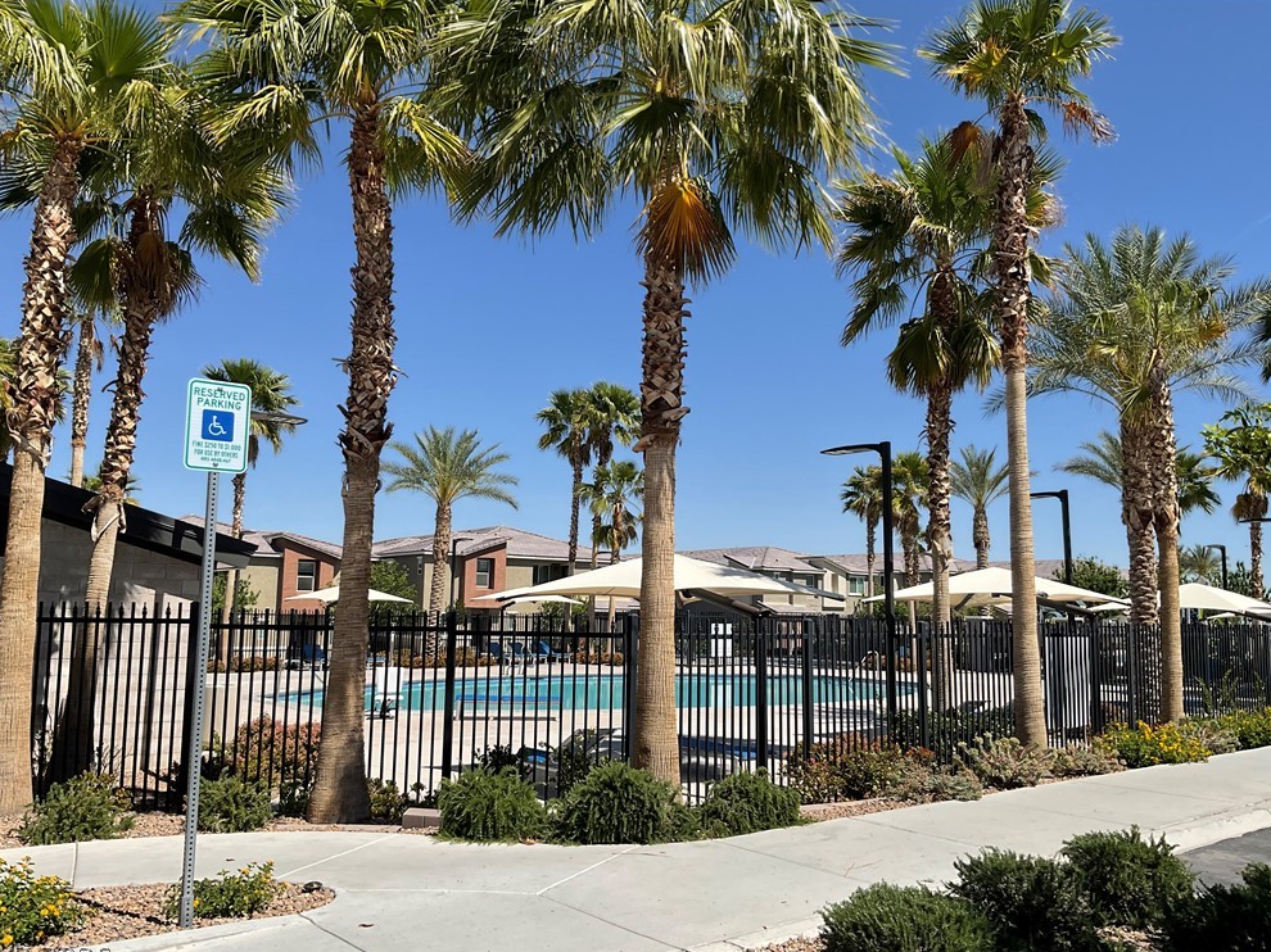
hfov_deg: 60.0
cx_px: 628
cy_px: 485
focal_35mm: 30
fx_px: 1101
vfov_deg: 46.8
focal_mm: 3
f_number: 1.8
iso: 16
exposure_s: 1/2667
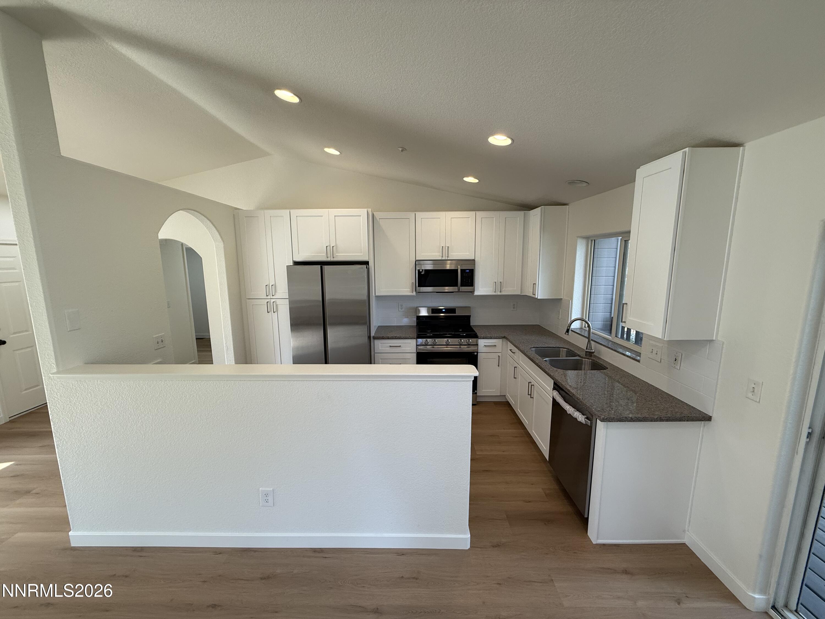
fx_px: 334
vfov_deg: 85.7
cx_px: 412
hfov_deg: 102.1
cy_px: 310
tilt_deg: -9.0
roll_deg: +0.5
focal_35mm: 14
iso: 100
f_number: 2.2
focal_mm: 2.22
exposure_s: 1/120
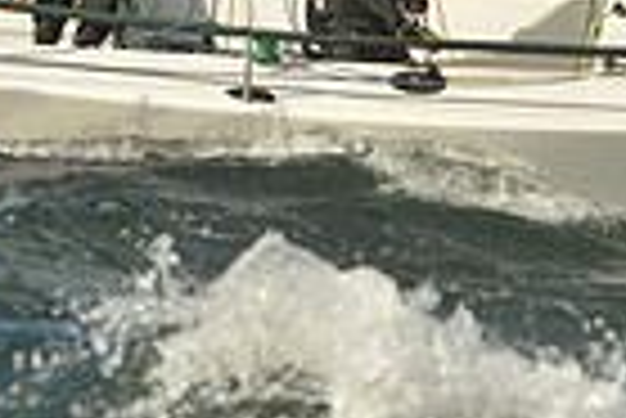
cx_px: 527
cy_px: -115
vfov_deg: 3.4
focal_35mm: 409
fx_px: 7119
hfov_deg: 5.0
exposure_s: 1/1250
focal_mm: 98
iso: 280
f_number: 8
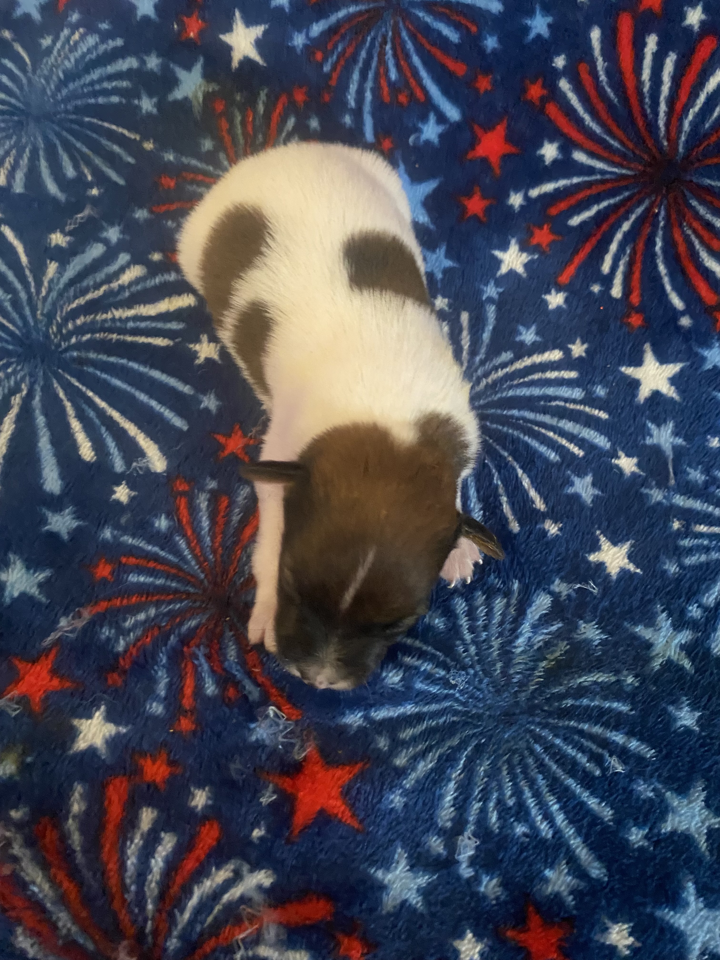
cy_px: 480
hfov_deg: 53.1
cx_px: 360
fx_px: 721
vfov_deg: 67.3
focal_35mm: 26
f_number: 1.8
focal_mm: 4.25
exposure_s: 1/30
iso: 800
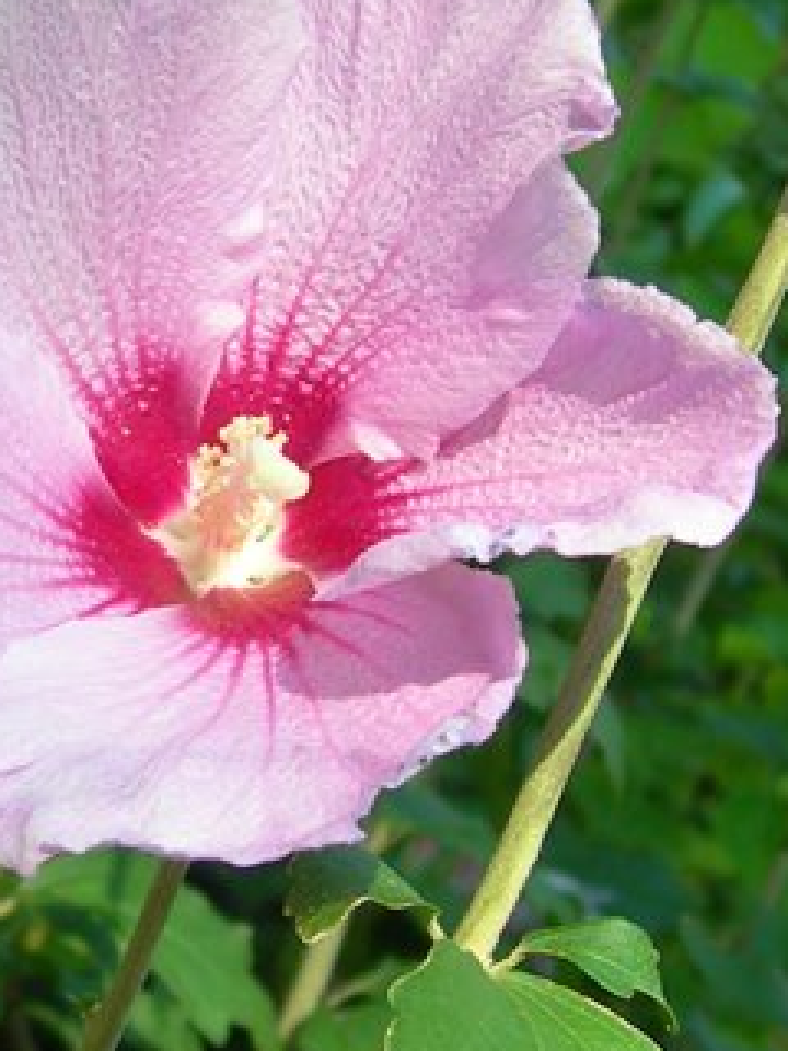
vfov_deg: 30.3
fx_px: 1943
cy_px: 488
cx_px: 223
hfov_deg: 22.8
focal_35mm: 64
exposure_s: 1/352
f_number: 2.8
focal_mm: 7.8
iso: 50
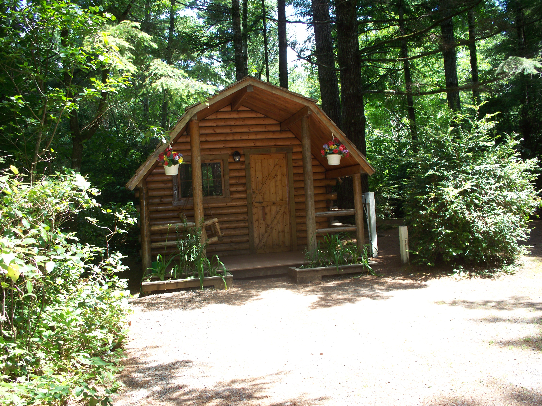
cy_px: 203
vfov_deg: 39.7
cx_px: 271
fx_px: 564
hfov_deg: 51.4
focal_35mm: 36
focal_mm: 7.54
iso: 64
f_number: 2.8
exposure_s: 1/80
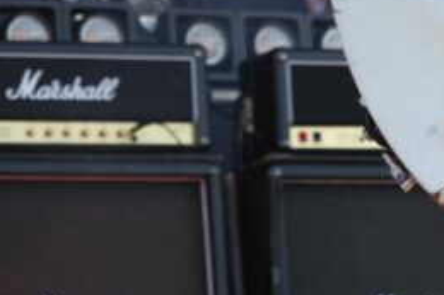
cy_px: 2
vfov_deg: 3.8
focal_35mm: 364
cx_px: 652
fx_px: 4486
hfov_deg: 5.6
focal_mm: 82
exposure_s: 1/160
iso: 160
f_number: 5
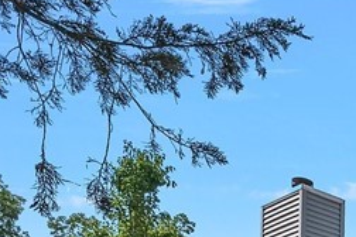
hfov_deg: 18.7
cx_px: 710
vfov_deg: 15.2
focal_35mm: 69
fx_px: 682
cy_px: 501
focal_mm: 16
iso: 800
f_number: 8
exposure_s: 1/500
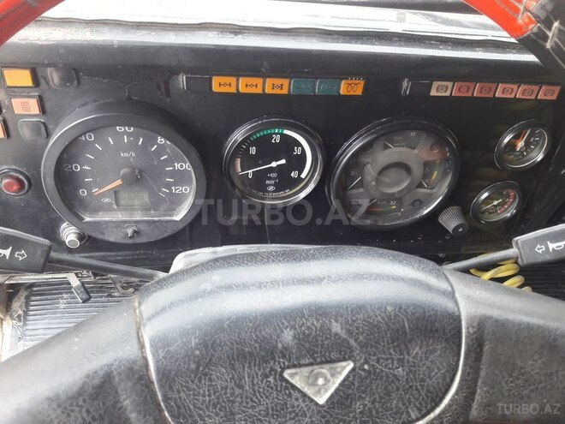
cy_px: 212
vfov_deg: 49.7
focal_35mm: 28
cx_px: 282
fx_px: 457
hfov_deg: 63.4
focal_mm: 3.7
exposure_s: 1/100
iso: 80
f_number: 1.9
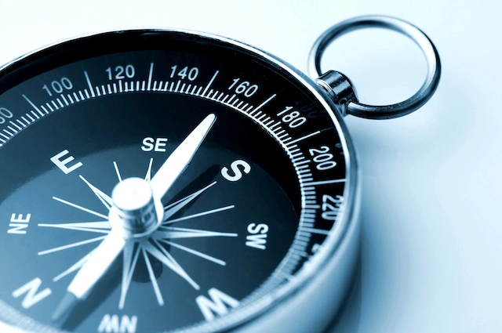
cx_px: 251
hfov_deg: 24.6
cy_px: 166
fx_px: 1149
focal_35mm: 82
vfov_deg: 16.5
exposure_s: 1/2.5
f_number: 5.6
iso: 100
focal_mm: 55
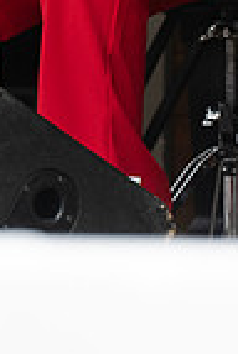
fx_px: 6197
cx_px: -74
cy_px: -181
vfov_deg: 3.3
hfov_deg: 2.2
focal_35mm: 628
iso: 1600
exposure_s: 1/1000
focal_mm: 200
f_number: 8
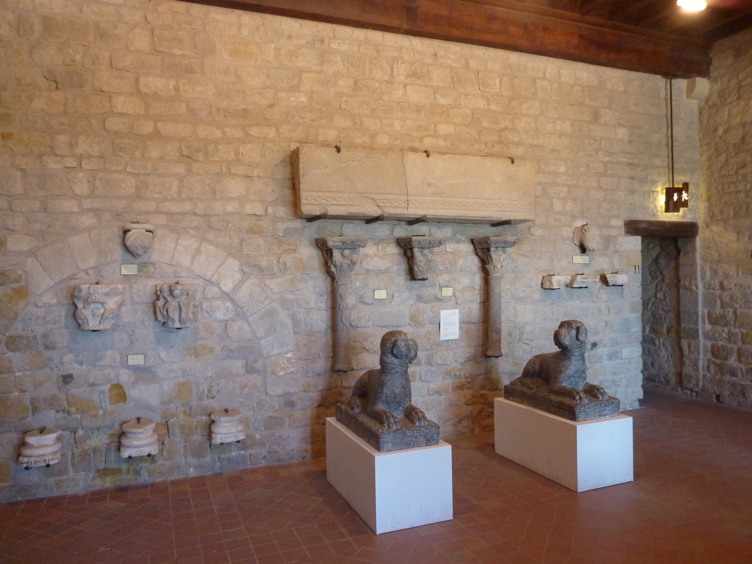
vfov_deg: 54.9
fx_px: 543
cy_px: 282
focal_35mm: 25
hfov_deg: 69.4
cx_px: 376
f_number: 3.3
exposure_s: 1/25
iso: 400
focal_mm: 4.1
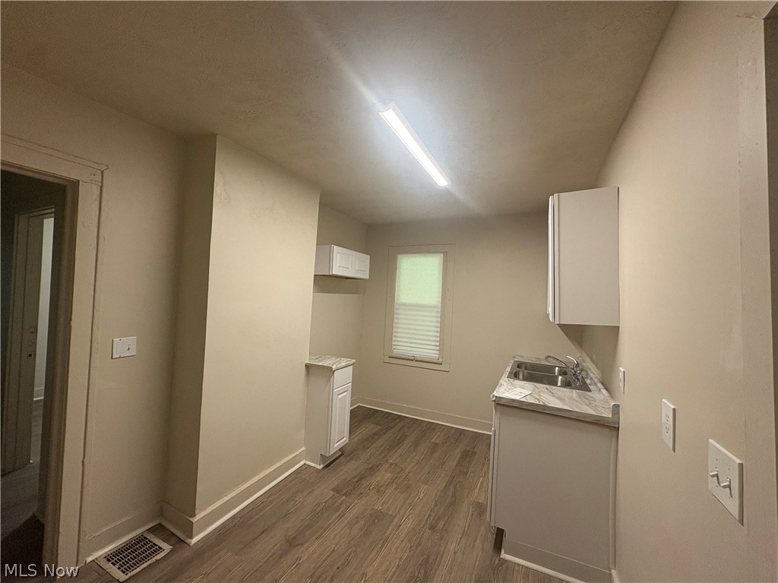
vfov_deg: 85.7
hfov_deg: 102.1
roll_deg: -1.6
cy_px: 292
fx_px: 315
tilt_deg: +0.7
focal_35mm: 14
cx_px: 389
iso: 200
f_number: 2.2
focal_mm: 2.22
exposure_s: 1/120
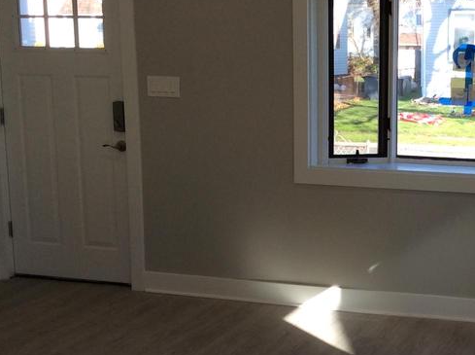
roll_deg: -0.1
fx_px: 918
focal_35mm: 67
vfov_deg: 21.8
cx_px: 400
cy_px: 204
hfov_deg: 28.2
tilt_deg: -10.0
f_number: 2.4
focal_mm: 3.3
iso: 32
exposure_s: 1/161
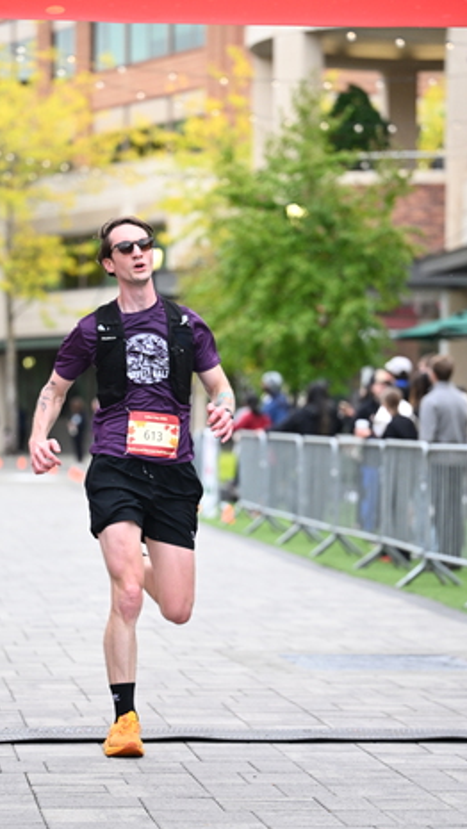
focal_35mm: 130
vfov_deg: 16.5
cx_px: 202
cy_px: 440
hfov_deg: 9.3
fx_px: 2858
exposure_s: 1/1600
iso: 1250
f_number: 2.8
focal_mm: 105
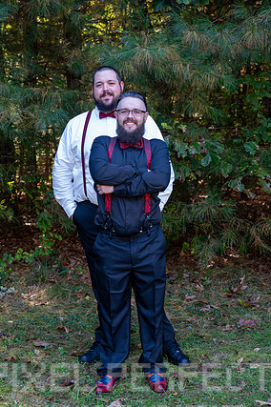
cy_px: 208
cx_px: 131
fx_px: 656
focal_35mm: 58
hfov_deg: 23.3
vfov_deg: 34.5
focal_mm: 55
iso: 640
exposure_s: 1/60
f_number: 5.6
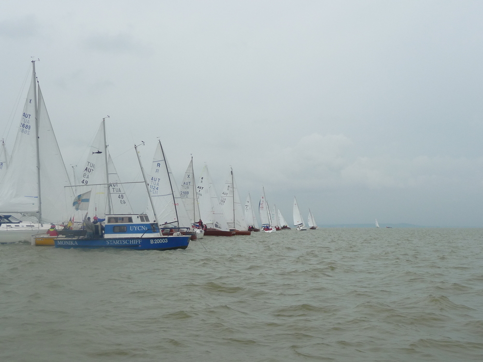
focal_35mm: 44
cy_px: 181
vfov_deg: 32.9
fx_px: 614
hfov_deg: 42.9
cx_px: 242
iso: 100
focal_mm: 6.7
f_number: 3.9
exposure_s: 1/500
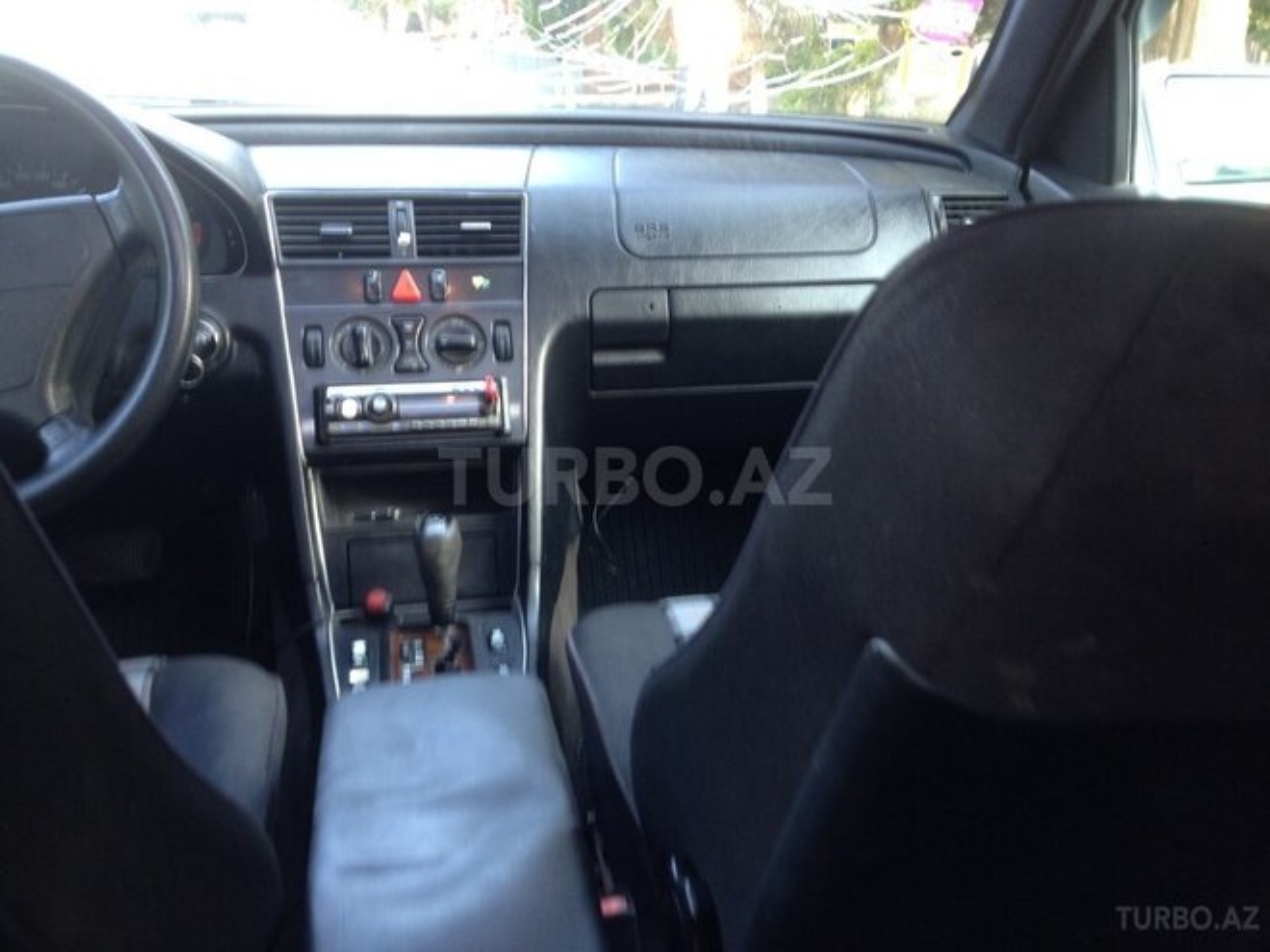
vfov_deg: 42.9
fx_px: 1211
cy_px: 476
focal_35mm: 33
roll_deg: -0.5
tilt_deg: -18.1
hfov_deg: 55.4
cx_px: 635
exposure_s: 1/20
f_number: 2.4
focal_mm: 4.12
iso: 64
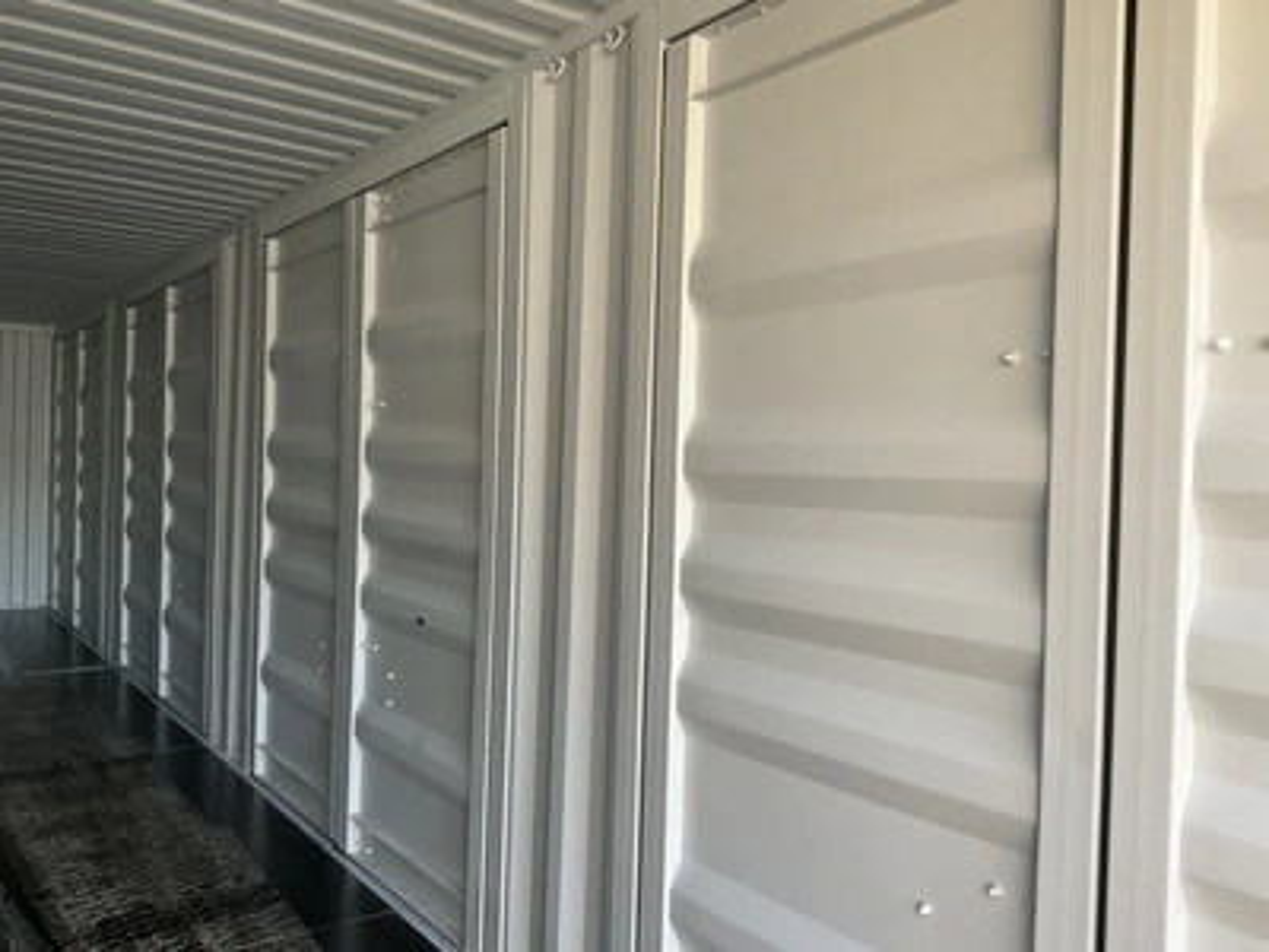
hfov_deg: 61.7
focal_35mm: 29
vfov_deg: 48.2
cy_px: 476
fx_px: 1063
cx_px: 634
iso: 50
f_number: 1.8
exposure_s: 1/122
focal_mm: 3
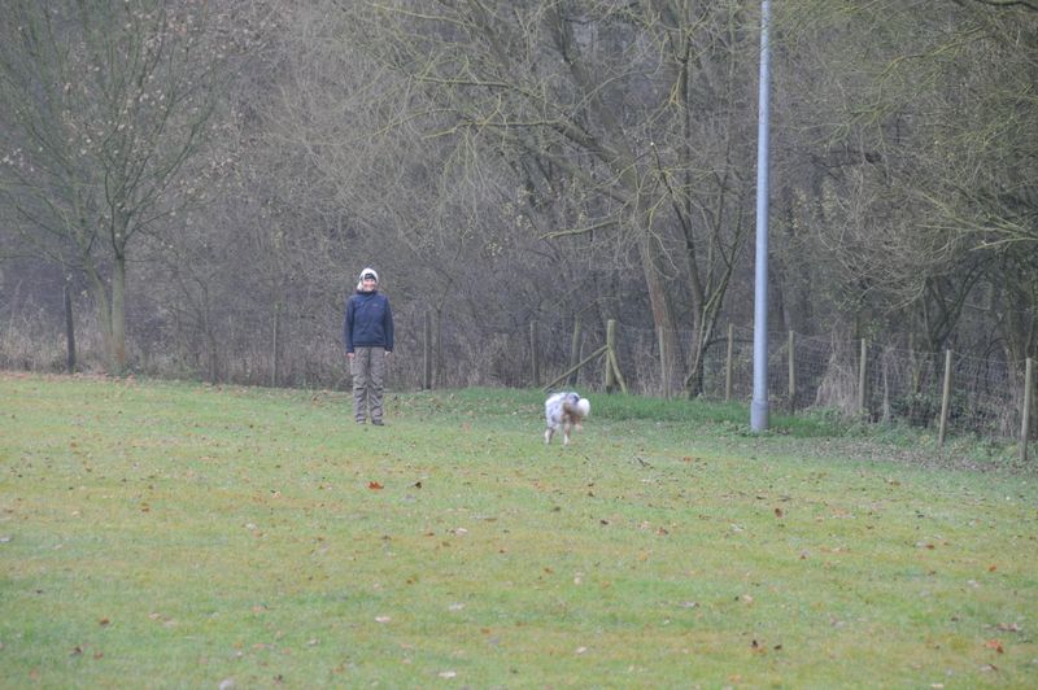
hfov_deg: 10.2
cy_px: 345
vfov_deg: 6.8
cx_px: 519
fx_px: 5834
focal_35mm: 202
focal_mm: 135
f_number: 7.1
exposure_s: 1/60
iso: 400
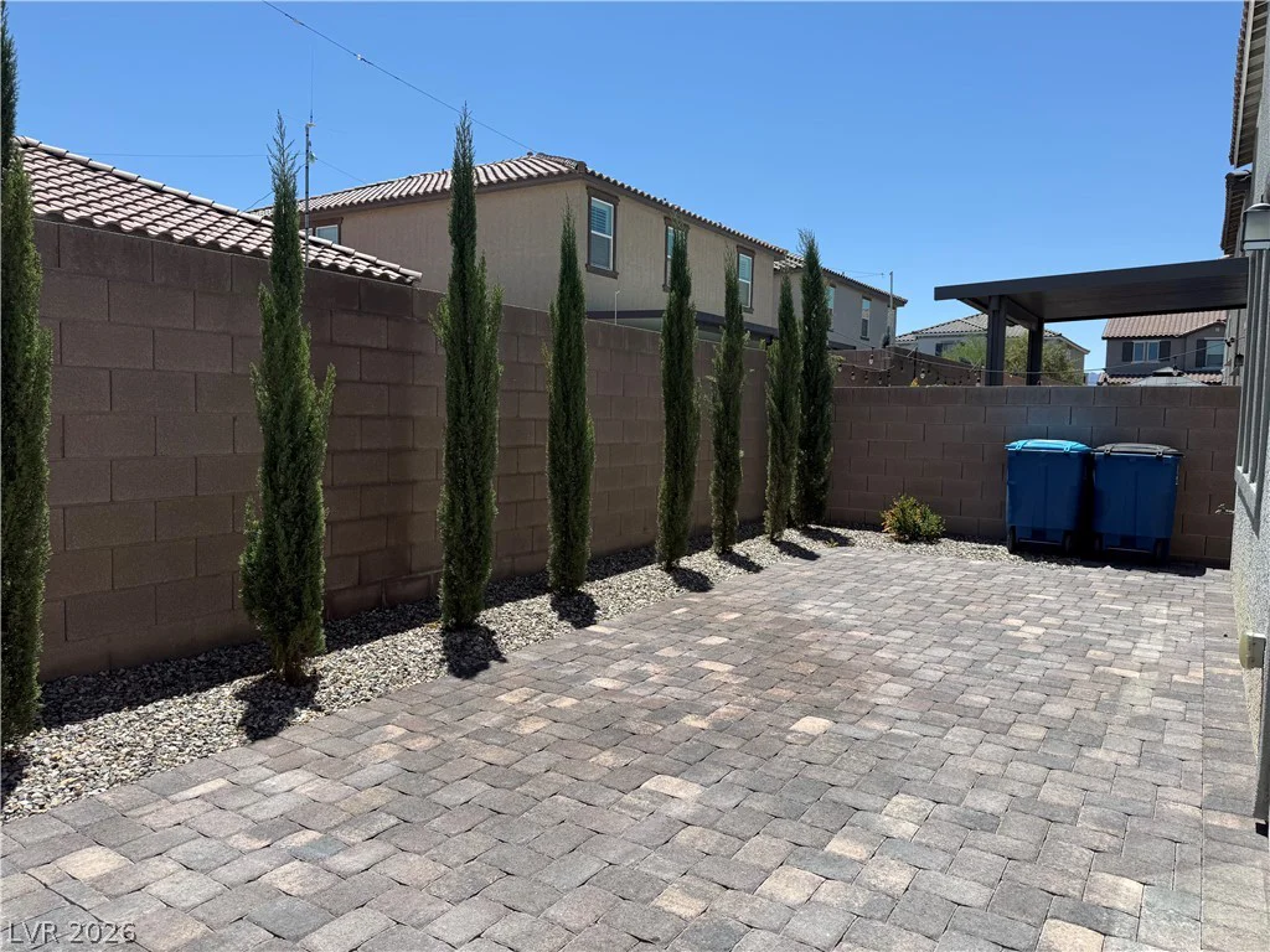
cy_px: 476
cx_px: 635
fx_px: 881
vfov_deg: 56.8
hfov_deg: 71.6
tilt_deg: -3.3
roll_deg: -1.4
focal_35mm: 24
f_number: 1.78
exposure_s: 1/4167
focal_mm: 6.76
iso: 80
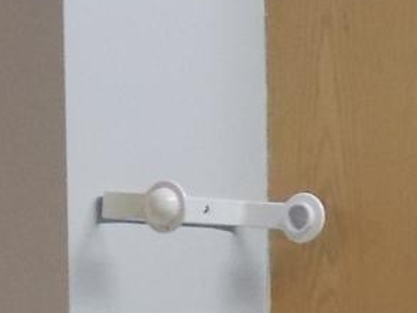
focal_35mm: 236
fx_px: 2842
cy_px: 979
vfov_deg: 5.8
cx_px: -282
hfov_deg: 8.2
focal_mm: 6.1
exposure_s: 1/30
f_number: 3.4
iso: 220
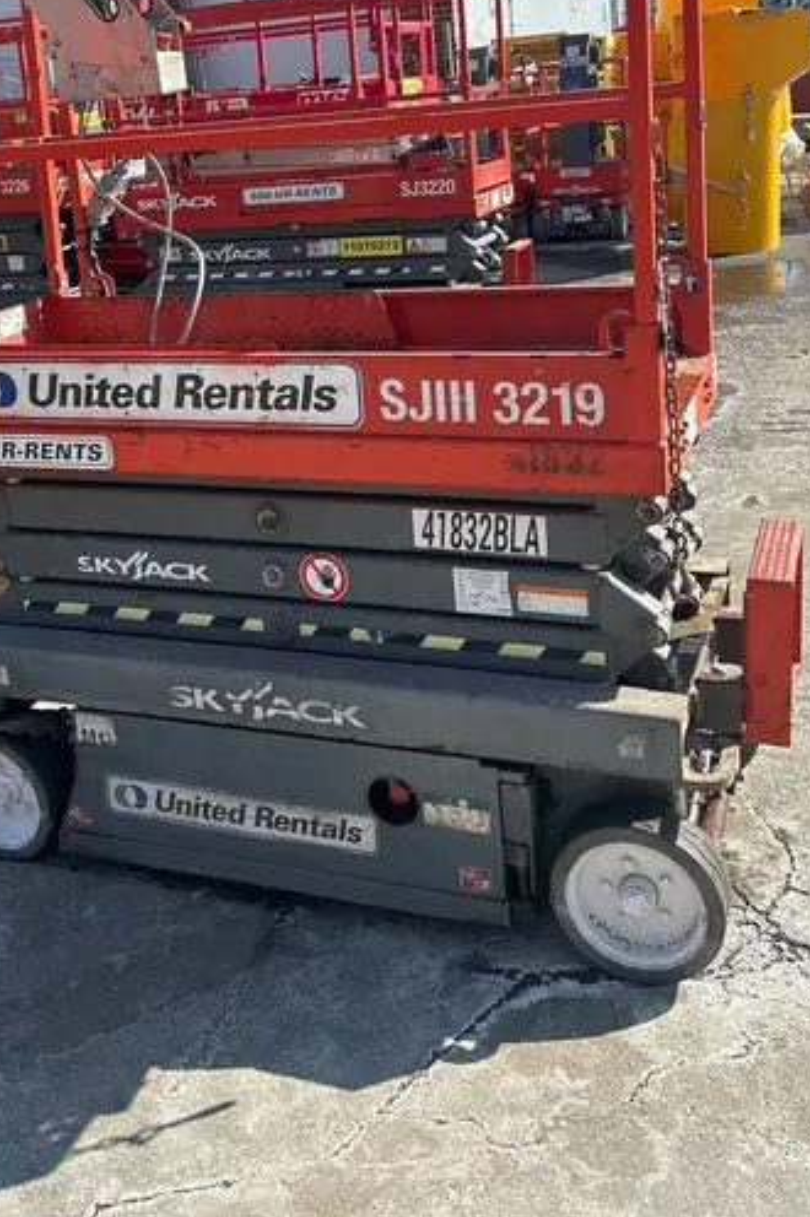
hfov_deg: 33.1
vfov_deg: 47.2
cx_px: 282
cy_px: 352
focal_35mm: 40
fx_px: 1352
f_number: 1.5
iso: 50
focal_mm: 5.7
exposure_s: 1/2208
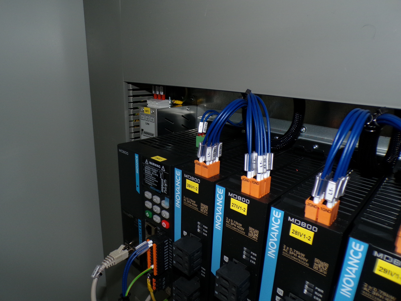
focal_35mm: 24
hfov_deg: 71.6
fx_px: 278
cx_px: 200
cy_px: 150
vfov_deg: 56.8
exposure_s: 1/60
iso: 200
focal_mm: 4.3
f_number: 3
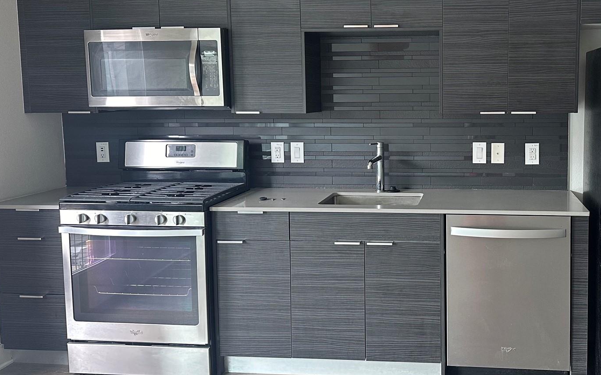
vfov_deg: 33.5
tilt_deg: -4.8
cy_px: 151
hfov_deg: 50.3
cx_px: 417
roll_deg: +0.1
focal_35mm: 38
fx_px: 622
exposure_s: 1/89
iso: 250
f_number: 1.78
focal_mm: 6.86
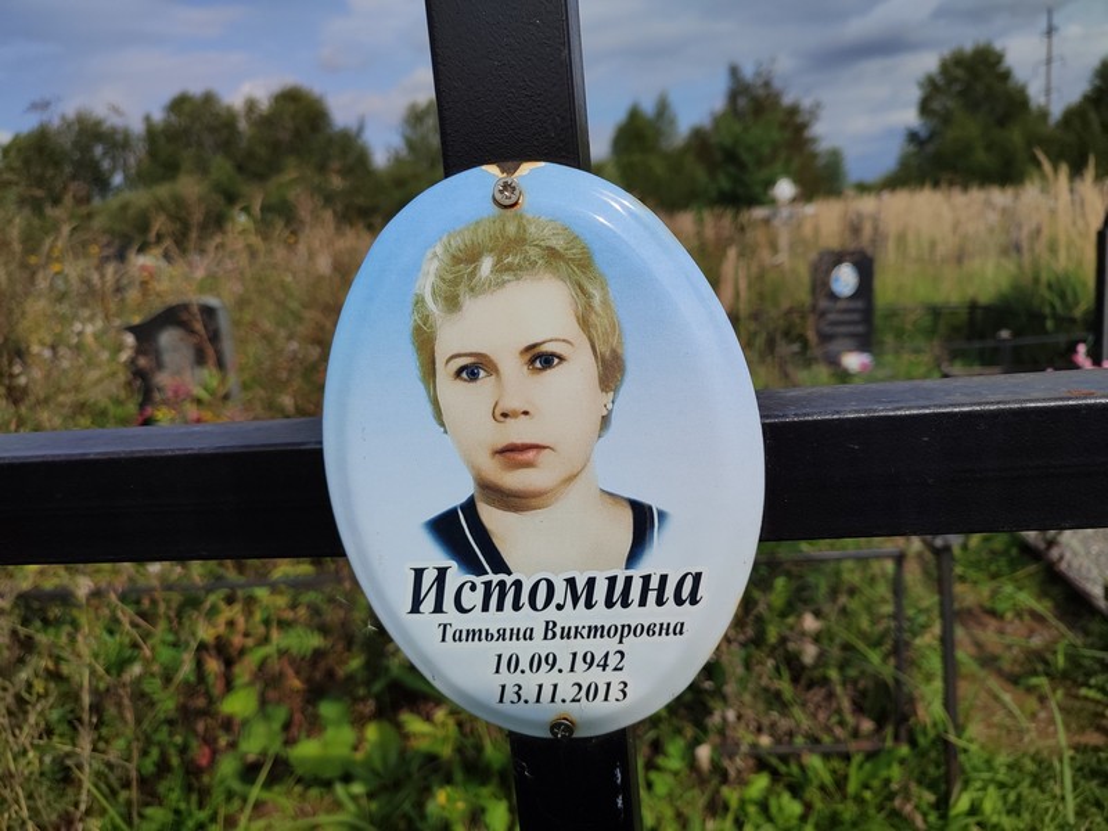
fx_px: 800
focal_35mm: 25
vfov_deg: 54.9
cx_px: 554
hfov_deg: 69.4
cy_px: 416
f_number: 1.9
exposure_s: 1/1382
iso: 50
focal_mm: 6.04
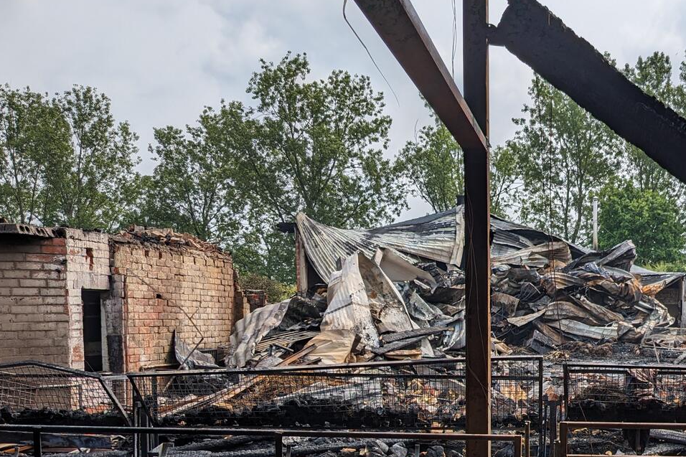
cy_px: 365
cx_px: 555
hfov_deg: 40.1
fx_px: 895
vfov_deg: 28.0
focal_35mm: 47
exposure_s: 1/7812
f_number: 1.73
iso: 104
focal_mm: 4.38
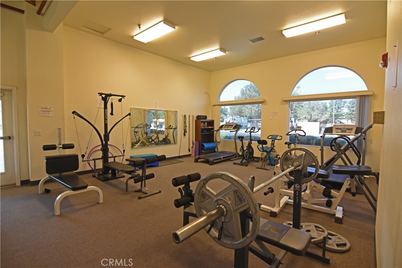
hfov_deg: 95.0
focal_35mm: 16
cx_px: 201
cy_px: 134
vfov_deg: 72.1
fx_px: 184
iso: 800
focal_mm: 11
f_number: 4
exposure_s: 1/200
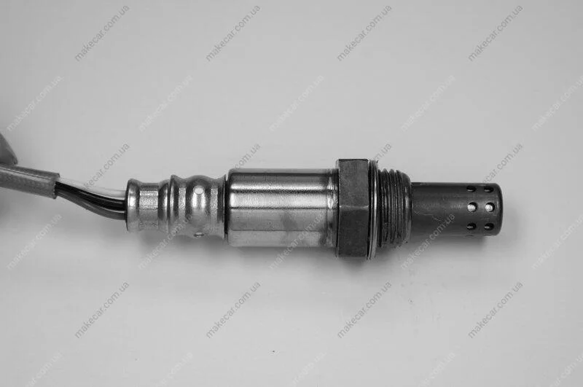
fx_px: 1455
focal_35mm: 90
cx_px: 292
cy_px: 194
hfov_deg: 22.7
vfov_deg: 15.1
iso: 400
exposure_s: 1/100
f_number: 5.6
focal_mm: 60
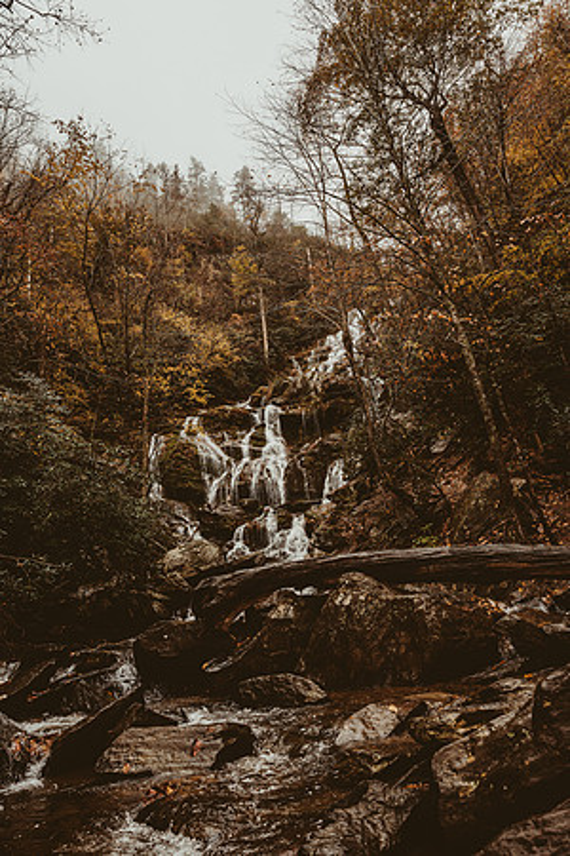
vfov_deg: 73.7
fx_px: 570
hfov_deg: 53.1
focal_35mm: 24
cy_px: 428
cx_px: 285
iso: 500
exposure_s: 1/250
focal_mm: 24
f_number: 5.6
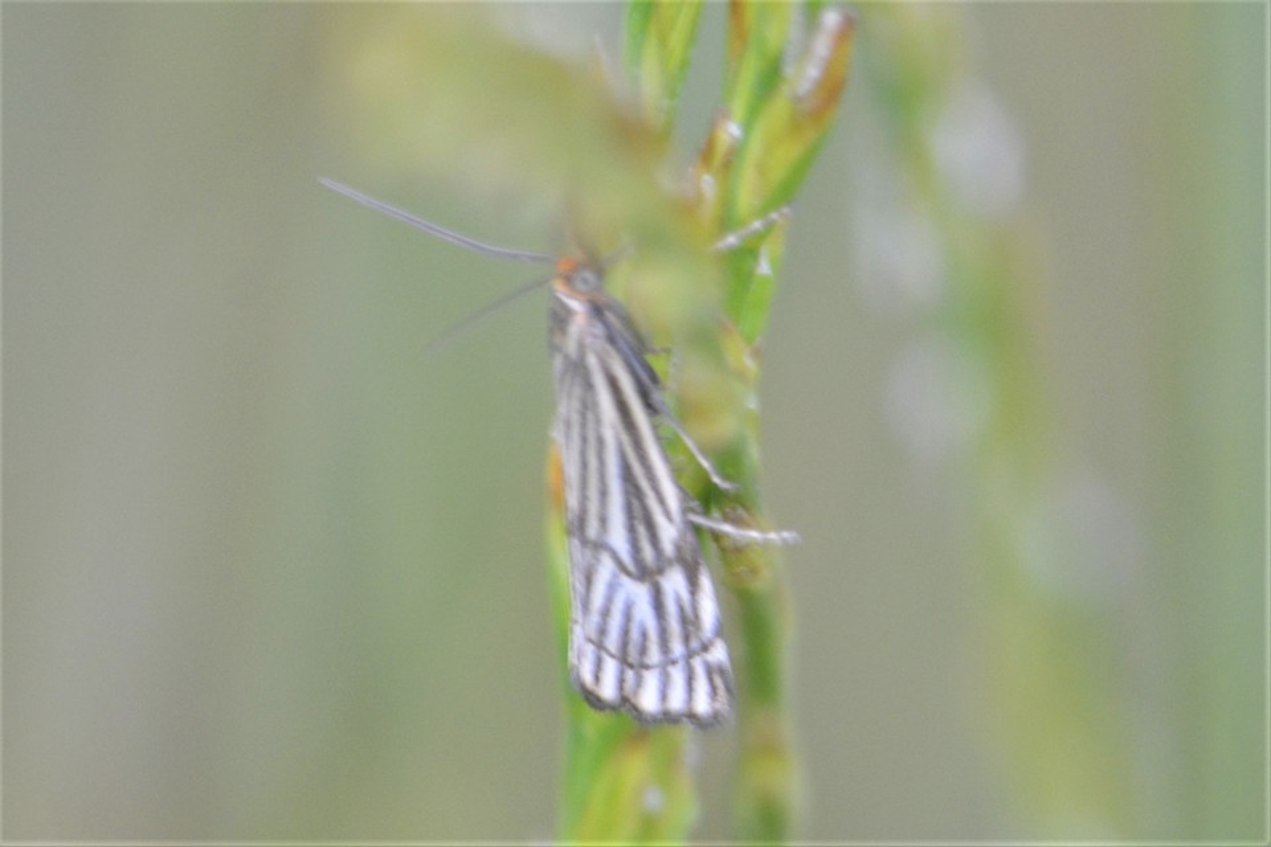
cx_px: 636
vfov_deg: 3.8
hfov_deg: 5.7
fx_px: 12709
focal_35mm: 360
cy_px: 424
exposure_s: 1/125
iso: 900
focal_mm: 240
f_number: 5.3
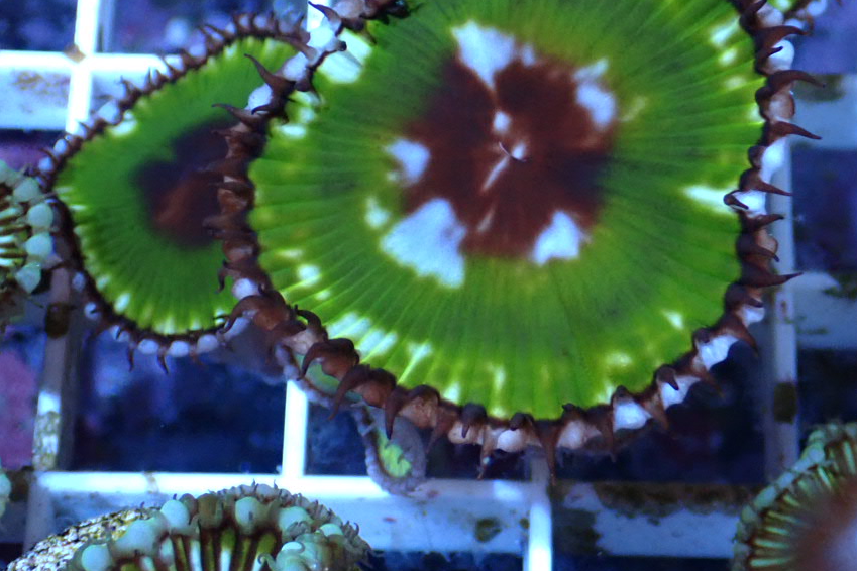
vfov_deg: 13.0
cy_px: 180
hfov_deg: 19.4
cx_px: 500
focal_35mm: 105
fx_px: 2499
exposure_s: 1/100
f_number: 3.8
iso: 800
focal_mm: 11.88
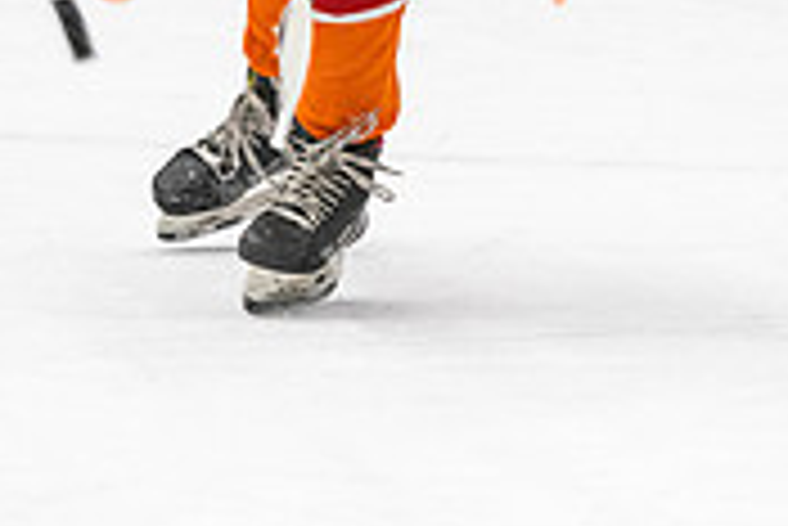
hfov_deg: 3.8
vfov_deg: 2.5
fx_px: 11939
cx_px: 421
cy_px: -333
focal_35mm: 545
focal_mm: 112
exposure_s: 1/640
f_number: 2.8
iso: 1600
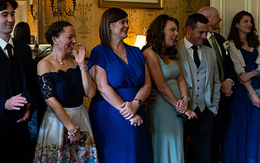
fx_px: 425
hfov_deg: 33.5
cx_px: 76
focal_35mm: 60
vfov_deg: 21.6
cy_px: 85
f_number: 2.8
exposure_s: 1/160
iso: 2500
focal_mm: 32
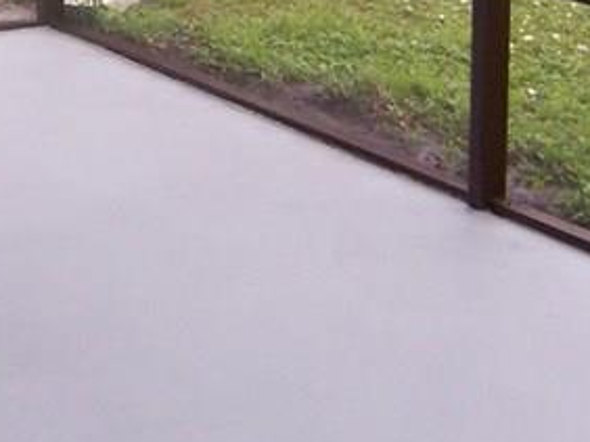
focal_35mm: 120
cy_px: -153
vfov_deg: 11.9
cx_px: -59
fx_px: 2044
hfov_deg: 16.0
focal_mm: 5.5
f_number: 2.8
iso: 140
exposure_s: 1/90
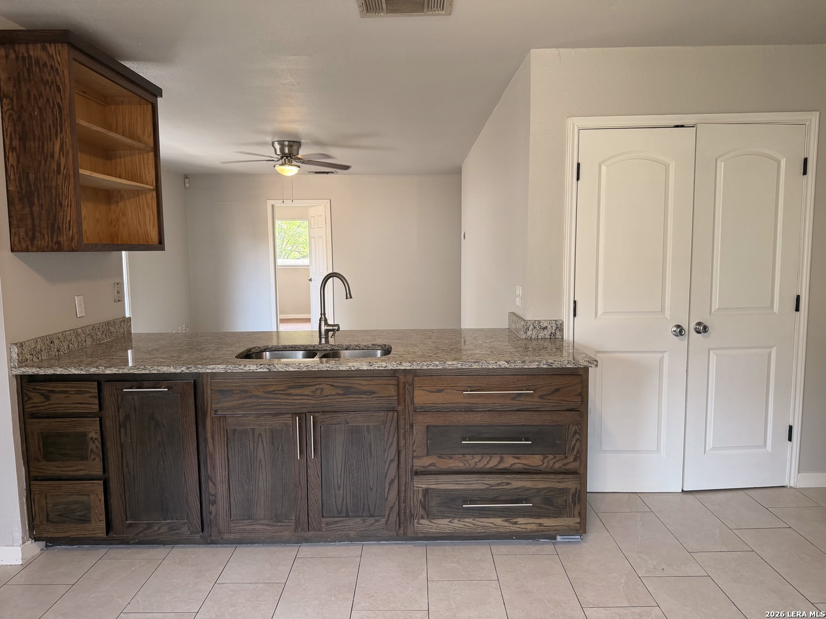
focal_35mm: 24
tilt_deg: -7.1
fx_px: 573
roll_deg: +0.2
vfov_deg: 56.8
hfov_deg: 71.6
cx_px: 413
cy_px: 310
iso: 160
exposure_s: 1/60
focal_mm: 6.76
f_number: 1.78
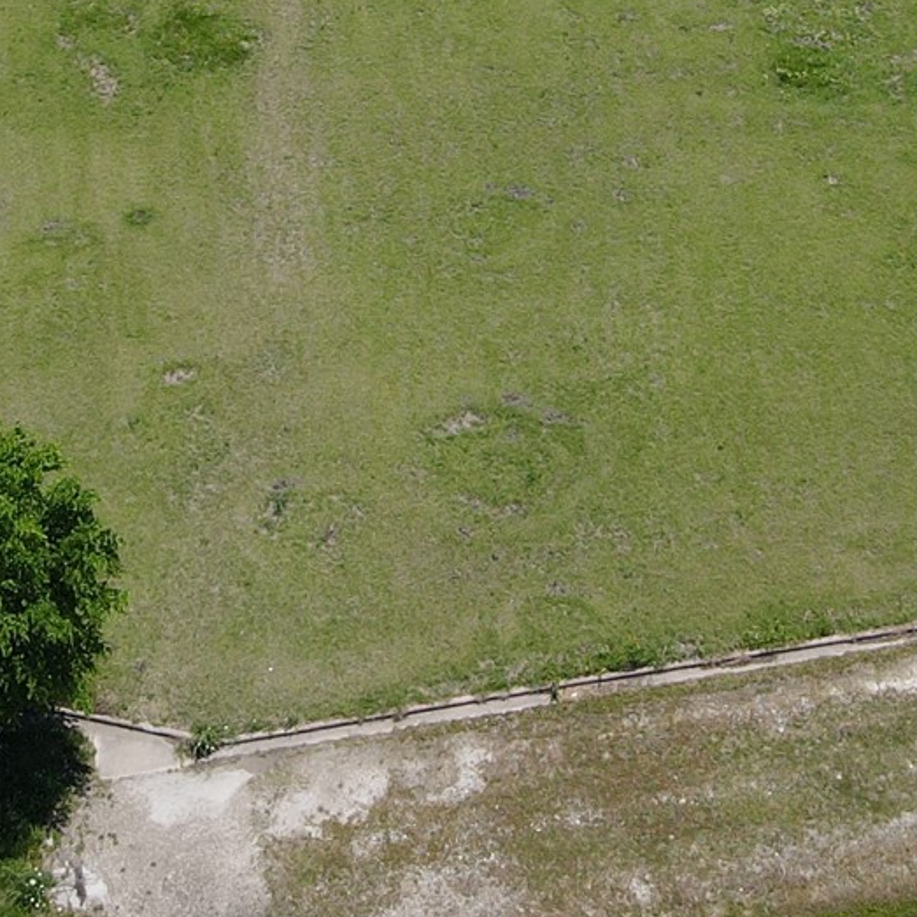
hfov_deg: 20.9
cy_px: -379
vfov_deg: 18.9
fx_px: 2488
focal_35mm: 83
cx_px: 500
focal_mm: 4.5
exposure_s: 1/640
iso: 110
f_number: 2.8
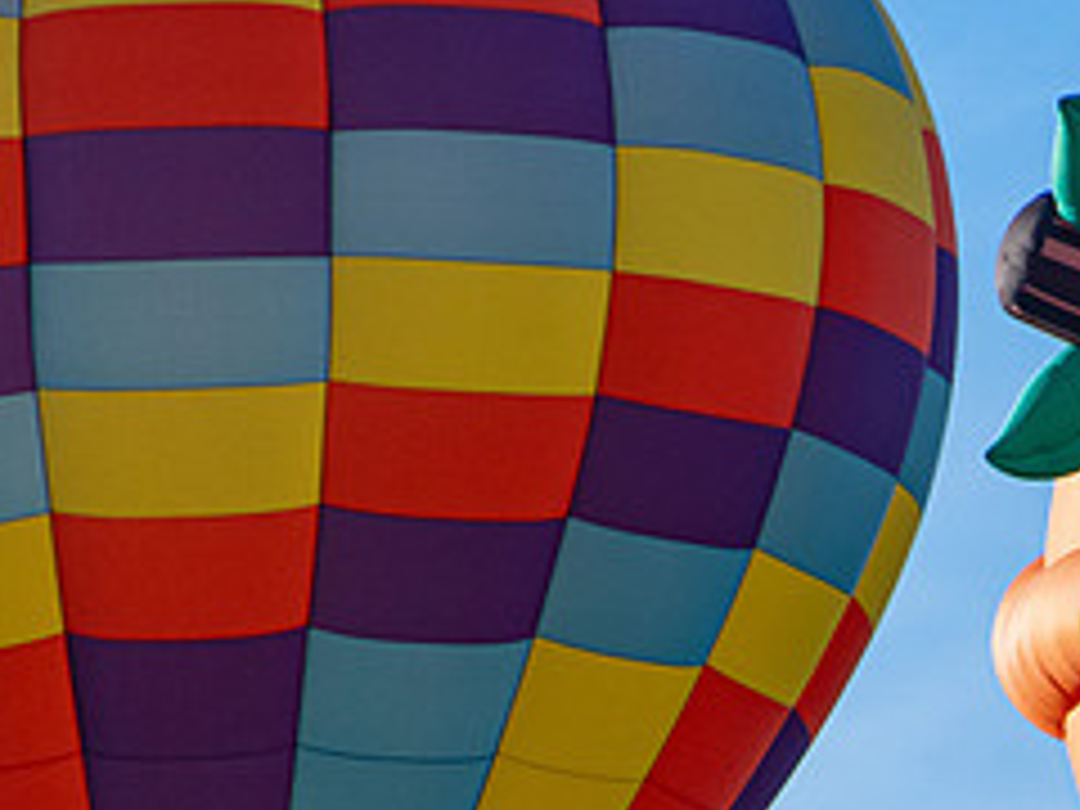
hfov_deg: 1.8
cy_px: 880
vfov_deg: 1.4
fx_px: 34039
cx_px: 1216
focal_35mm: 1091
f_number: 5.6
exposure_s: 1/3200
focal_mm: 300
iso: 400
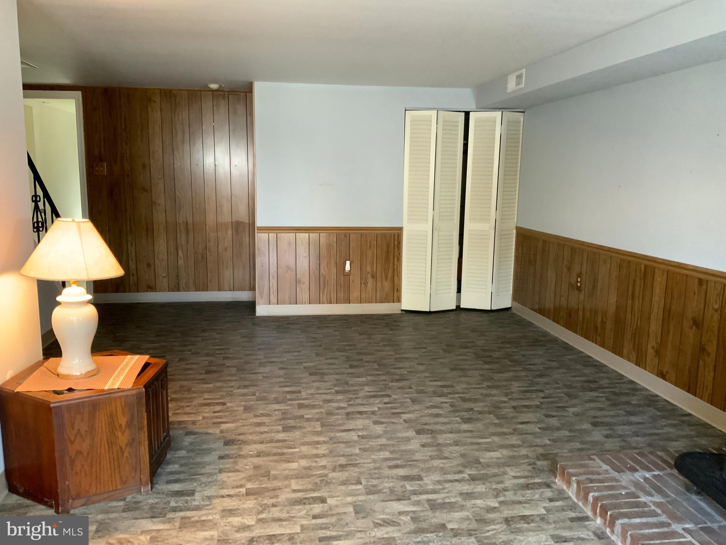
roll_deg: -1.2
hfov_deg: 61.7
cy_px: 272
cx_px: 363
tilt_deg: -8.4
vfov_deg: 48.2
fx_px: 608
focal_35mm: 29
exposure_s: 1/40
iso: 200
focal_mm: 3
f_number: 1.8
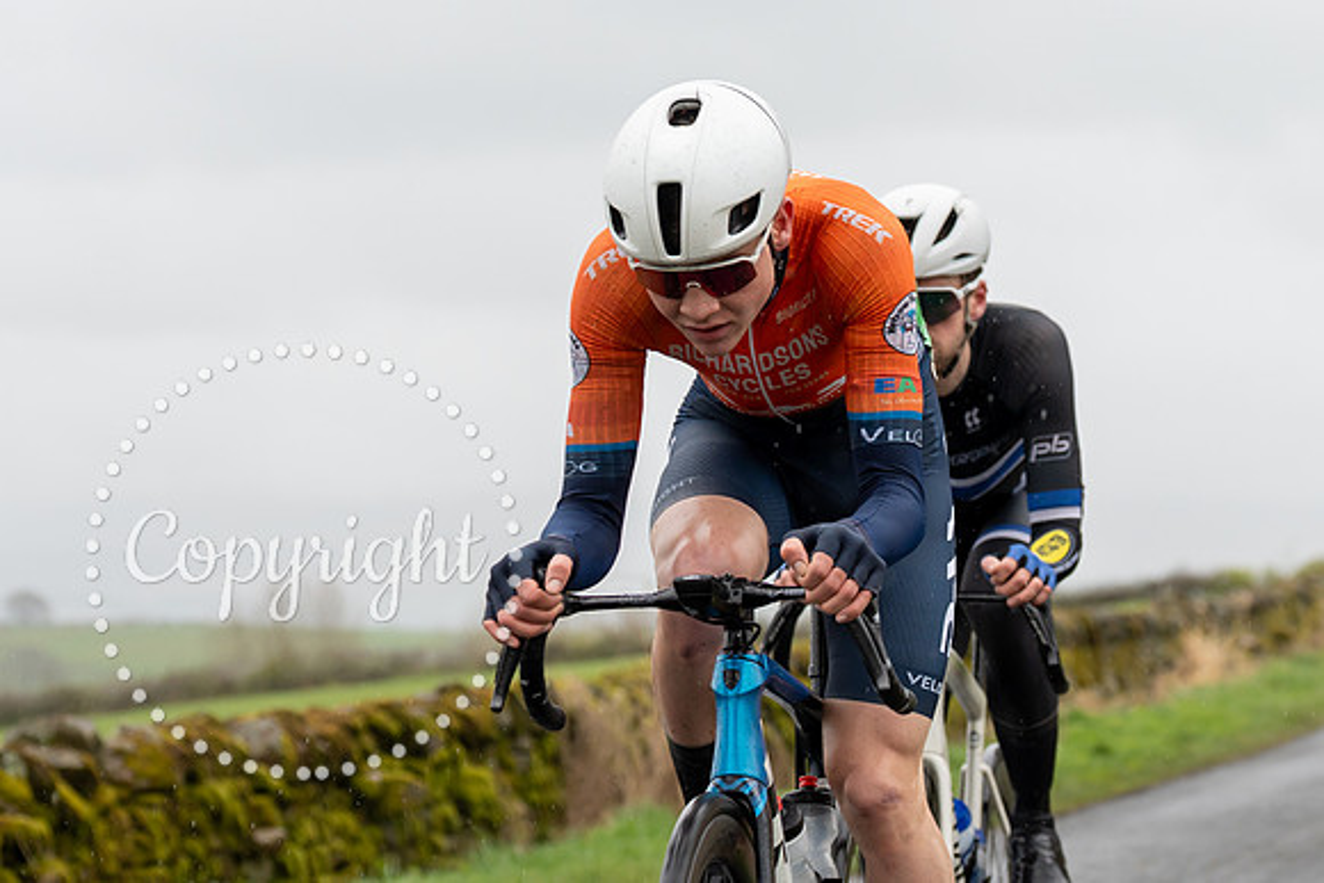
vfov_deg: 9.9
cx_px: 855
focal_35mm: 139
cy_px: 391
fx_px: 5118
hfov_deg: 14.7
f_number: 4
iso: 400
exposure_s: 1/1000
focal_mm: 70
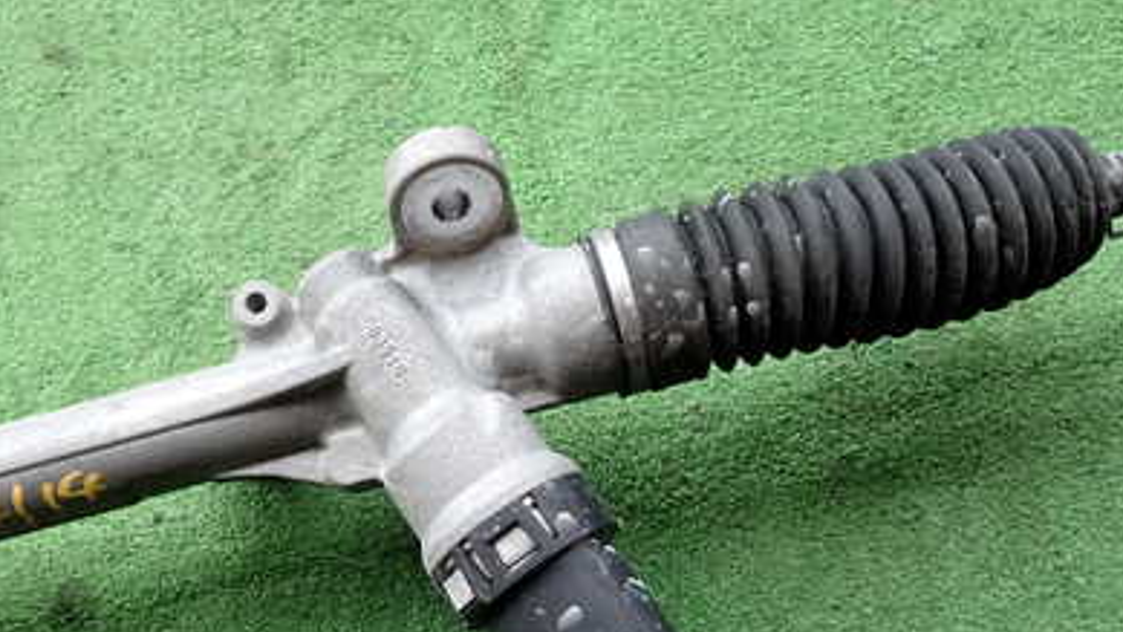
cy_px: 554
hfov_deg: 48.1
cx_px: 465
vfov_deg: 27.5
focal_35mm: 42
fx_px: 1251
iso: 100
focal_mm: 4.5
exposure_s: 1/250
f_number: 2.8
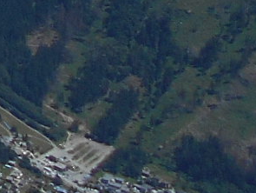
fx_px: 1481
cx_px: -630
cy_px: -338
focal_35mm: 200
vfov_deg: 6.9
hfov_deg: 7.8
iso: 80
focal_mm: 4.6
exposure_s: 1/1250
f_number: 3.2
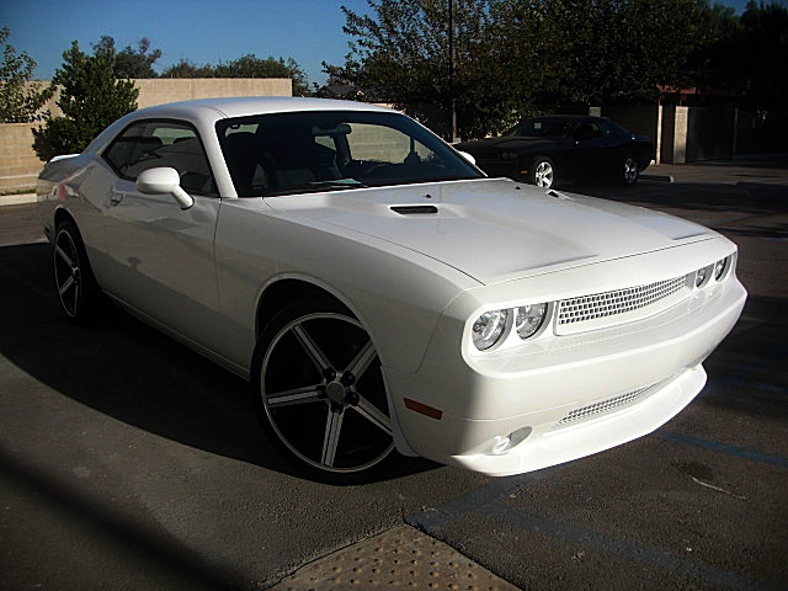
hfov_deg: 51.4
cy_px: 296
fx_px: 820
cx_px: 394
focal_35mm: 36
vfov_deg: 39.7
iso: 50
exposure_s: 1/200
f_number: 7.9
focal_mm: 6.3
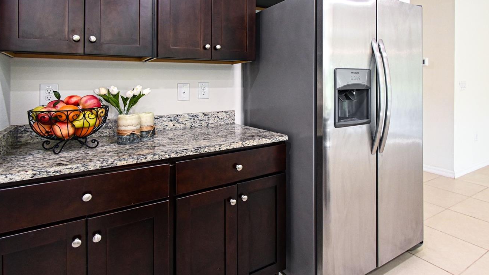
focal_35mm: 19
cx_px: 259
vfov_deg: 58.2
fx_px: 246
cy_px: 124
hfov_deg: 89.5
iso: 900
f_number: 3.5
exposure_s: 1/60
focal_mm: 10
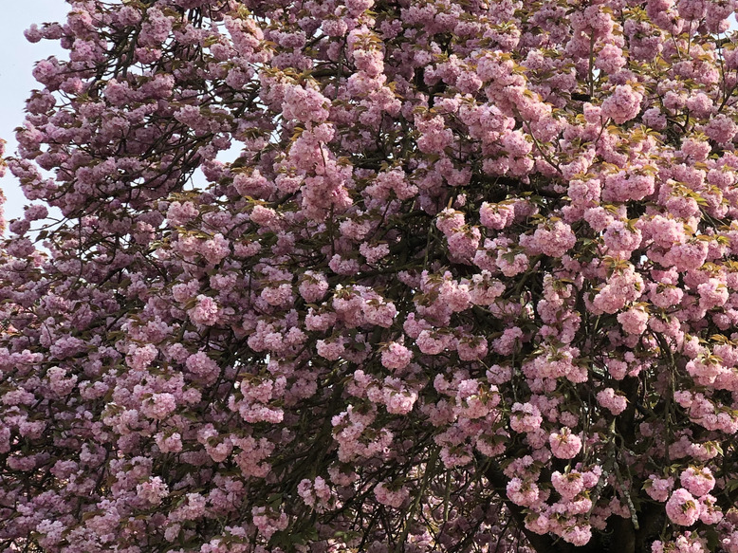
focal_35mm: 107
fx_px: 2280
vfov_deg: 13.8
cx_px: 675
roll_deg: -1.4
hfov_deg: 18.1
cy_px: 327
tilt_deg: +11.8
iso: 16
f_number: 2.4
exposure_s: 1/480
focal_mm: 6
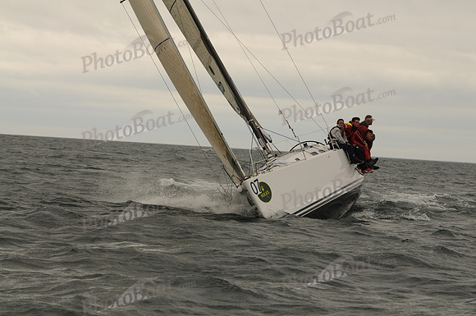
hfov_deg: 17.5
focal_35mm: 117
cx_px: 238
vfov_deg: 11.7
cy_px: 158
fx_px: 1545
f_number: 5
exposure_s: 1/800
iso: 200
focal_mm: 78
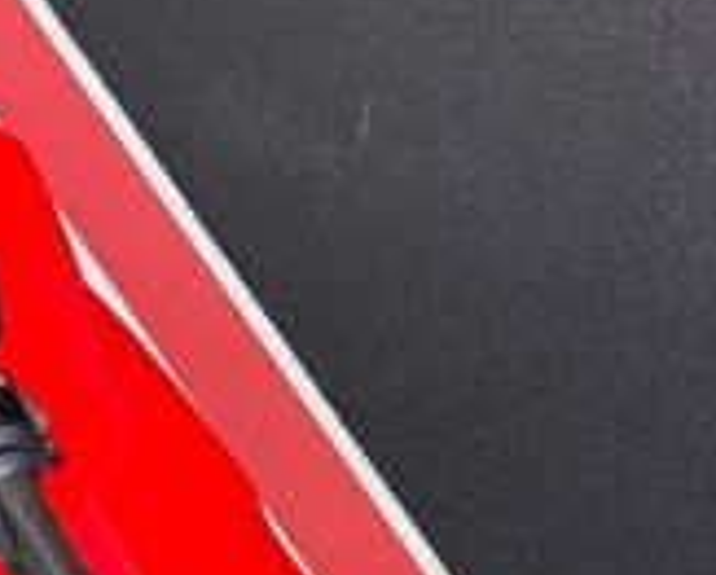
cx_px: -145
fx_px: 2866
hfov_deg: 13.8
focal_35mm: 135
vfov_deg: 11.5
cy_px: 215
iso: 80
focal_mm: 6.76
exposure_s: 1/60
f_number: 1.78
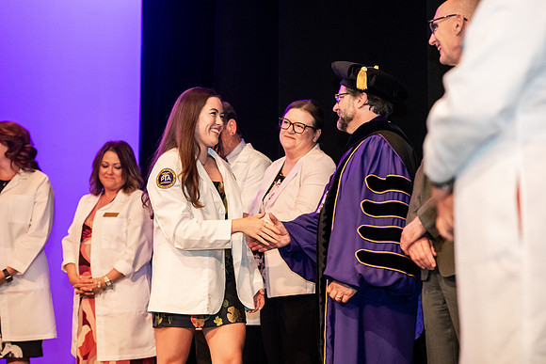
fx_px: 1365
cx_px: 273
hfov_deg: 22.6
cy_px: 182
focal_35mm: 90
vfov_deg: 15.2
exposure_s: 1/200
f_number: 3.5
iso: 3200
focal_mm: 90
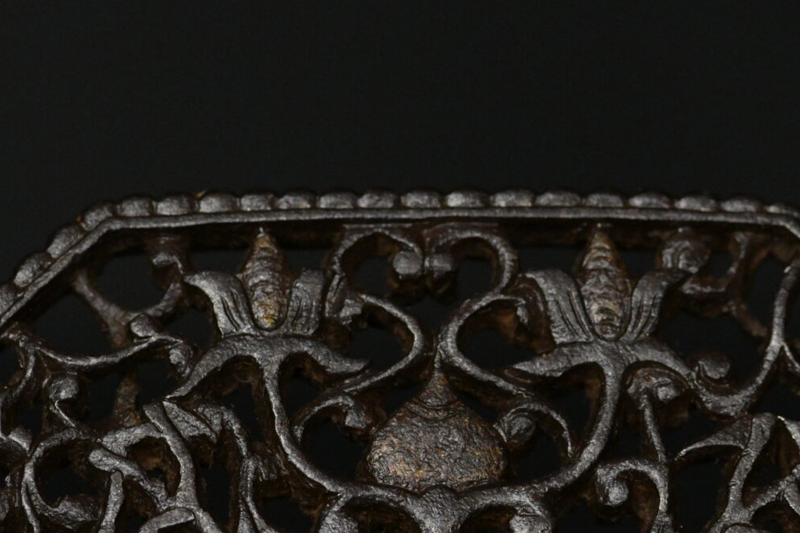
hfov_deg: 7.7
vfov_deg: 5.1
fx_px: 5977
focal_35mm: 269
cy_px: 503
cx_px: 431
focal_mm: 105
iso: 3600
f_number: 9
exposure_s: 1/125
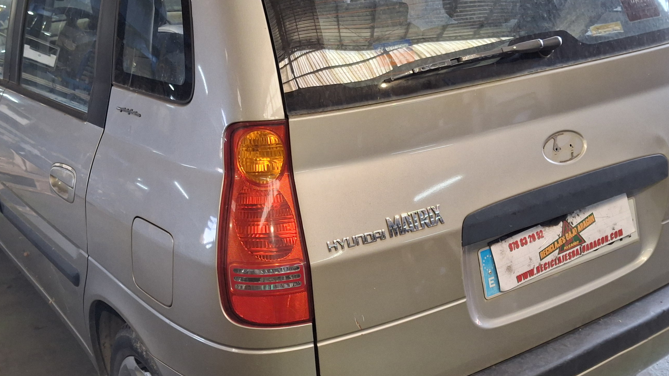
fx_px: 763
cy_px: 186
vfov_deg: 27.7
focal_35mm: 43
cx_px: 302
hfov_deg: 47.3
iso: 200
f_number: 1.8
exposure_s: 1/100
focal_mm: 4.69
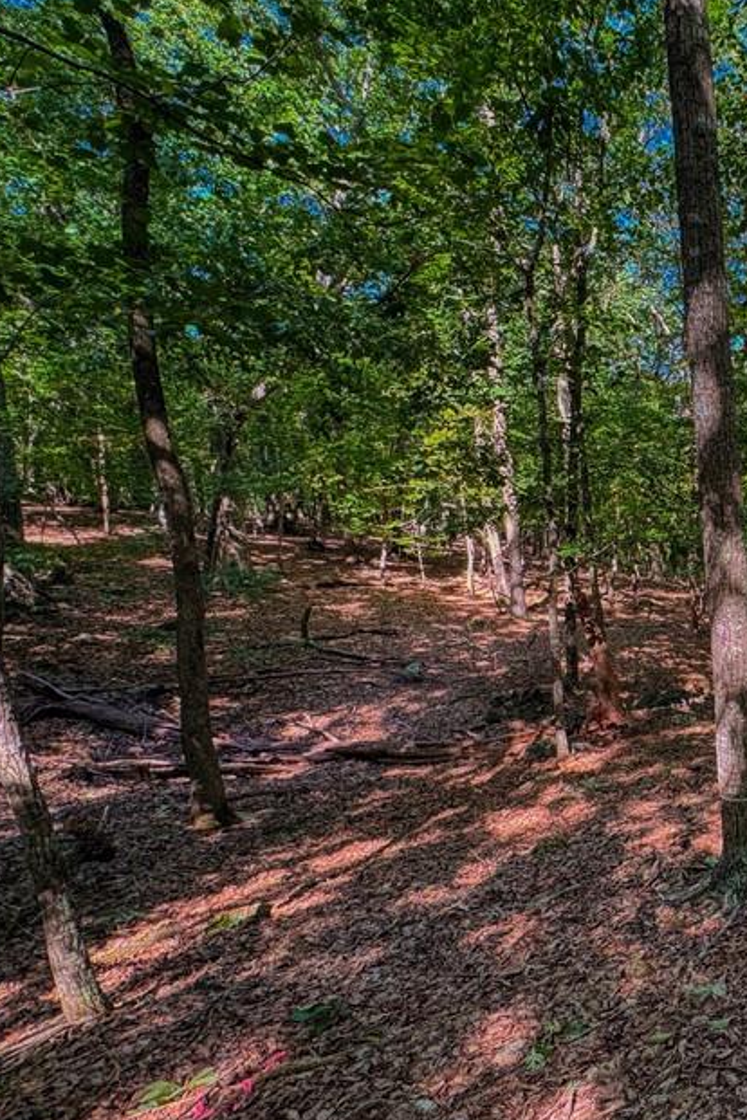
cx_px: 814
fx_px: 747
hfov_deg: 42.3
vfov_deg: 73.7
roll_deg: +0.8
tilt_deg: -8.9
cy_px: 590
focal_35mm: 24
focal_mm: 2.22
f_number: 2.2
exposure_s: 1/99
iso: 64
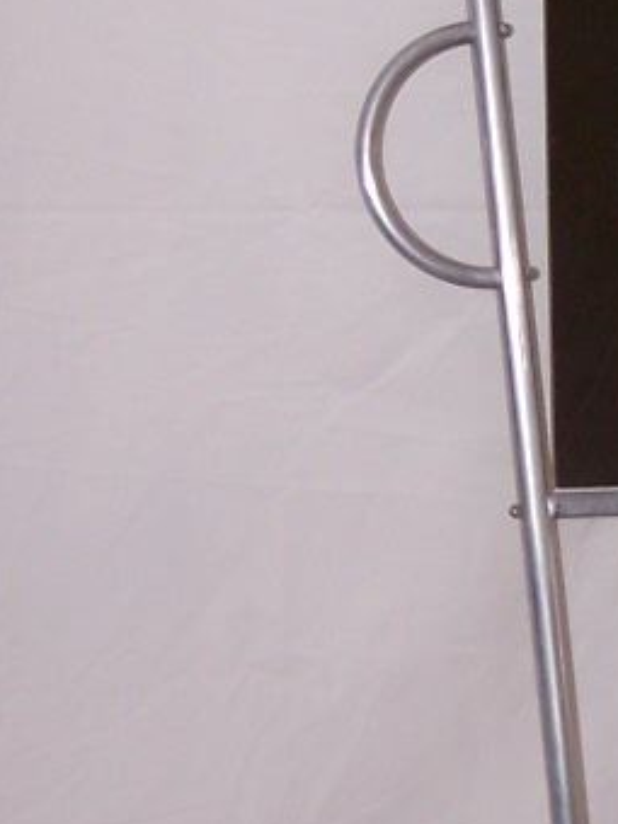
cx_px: 579
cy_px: 393
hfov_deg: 11.0
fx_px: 3190
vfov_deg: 14.7
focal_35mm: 134
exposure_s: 1/60
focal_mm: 6.3
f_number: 2.8
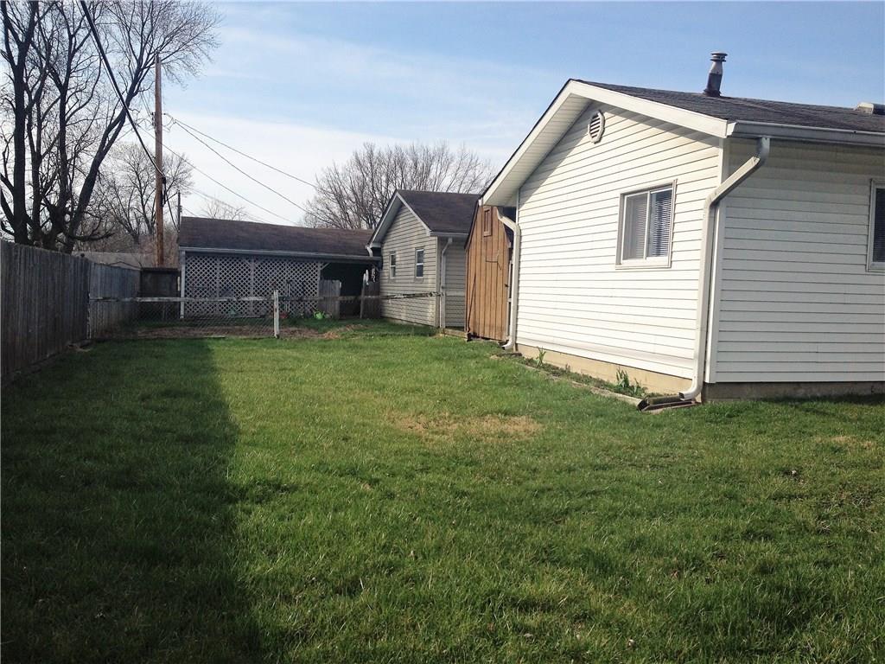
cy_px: 332
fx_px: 895
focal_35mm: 35
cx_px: 442
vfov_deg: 40.7
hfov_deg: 52.6
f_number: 2.4
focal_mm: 4.28
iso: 50
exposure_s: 1/1972
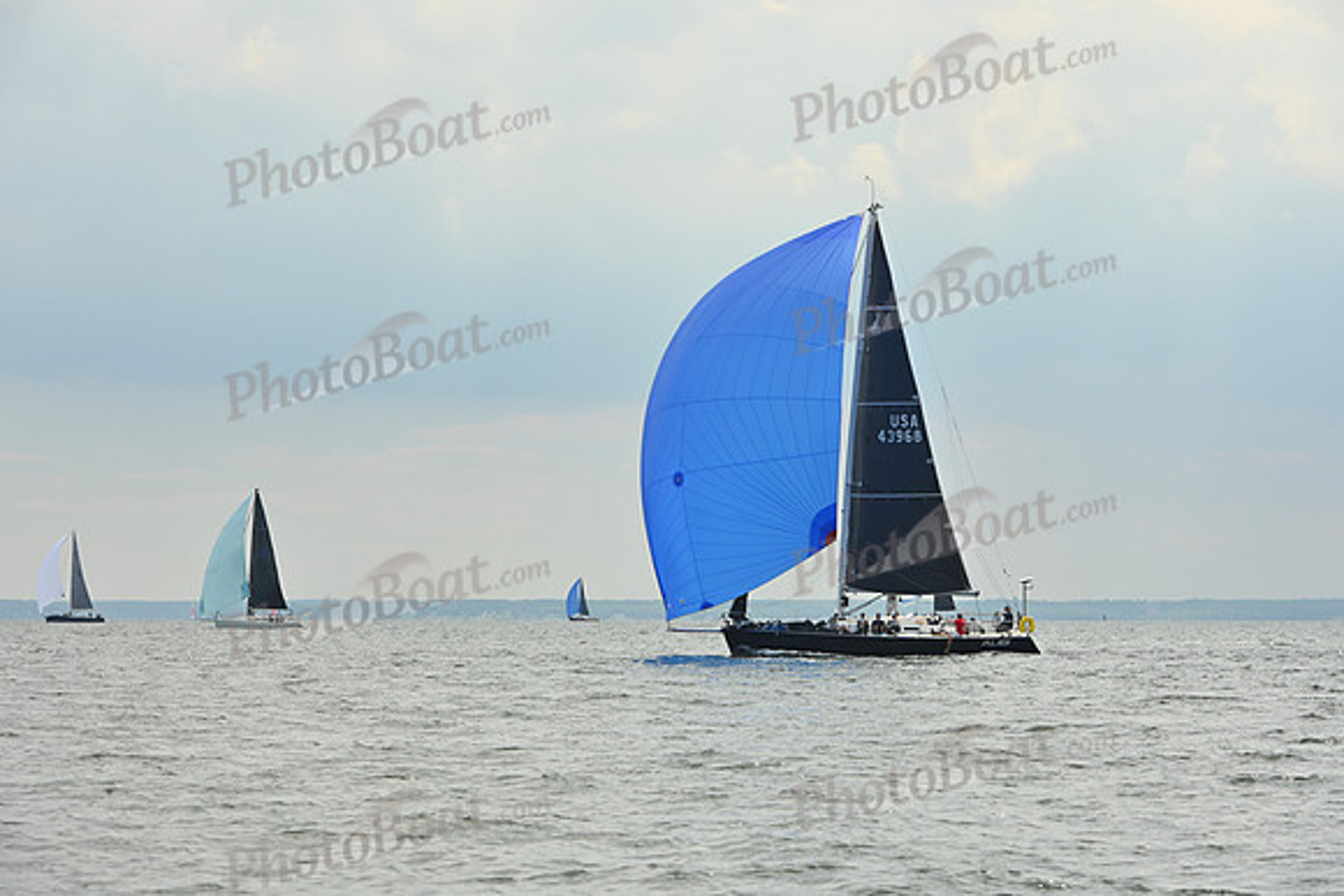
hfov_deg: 15.8
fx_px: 4854
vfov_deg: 10.6
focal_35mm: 130
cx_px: 672
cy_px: 448
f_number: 11
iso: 320
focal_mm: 130
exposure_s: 1/1250
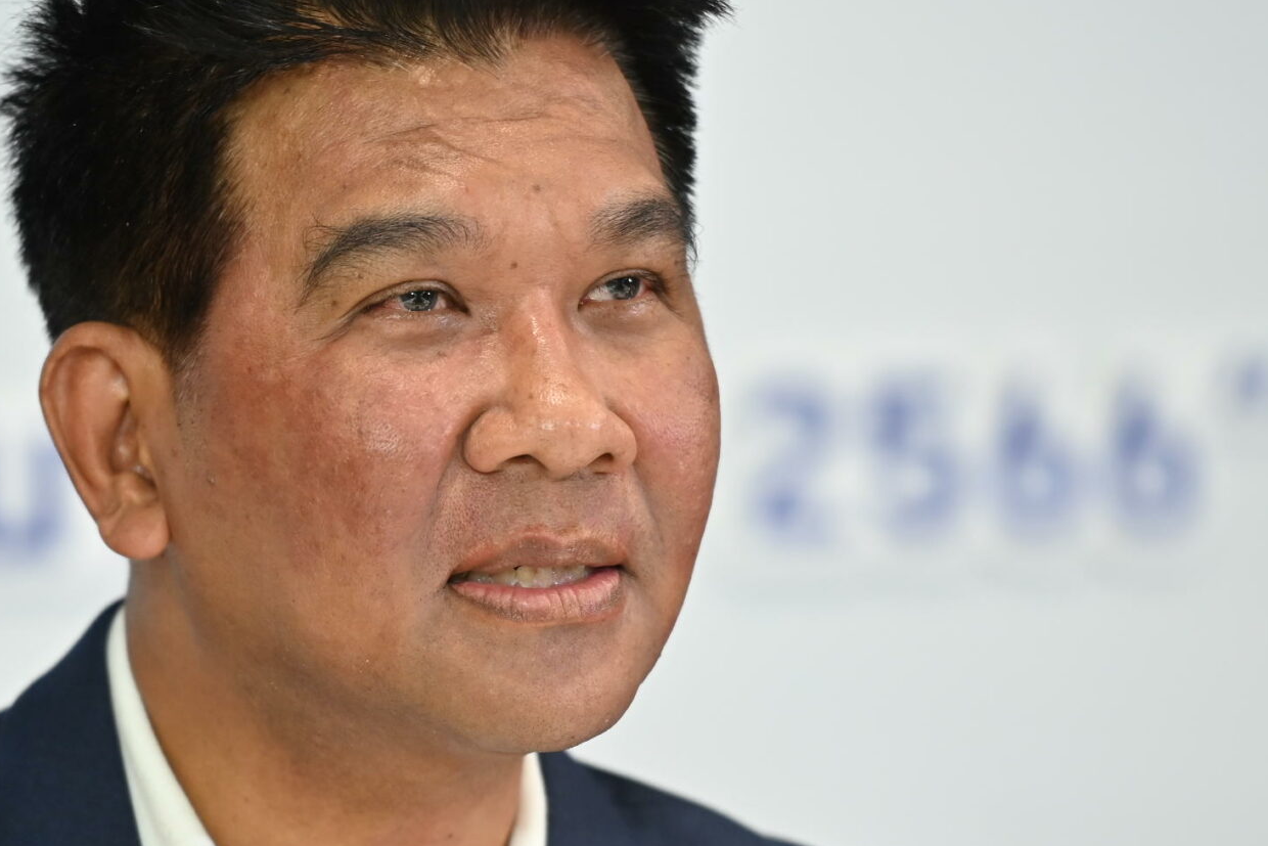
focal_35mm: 413
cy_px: 568
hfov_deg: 5.0
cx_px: 398
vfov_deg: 3.3
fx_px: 14547
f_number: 2.8
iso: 800
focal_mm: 200
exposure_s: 1/125
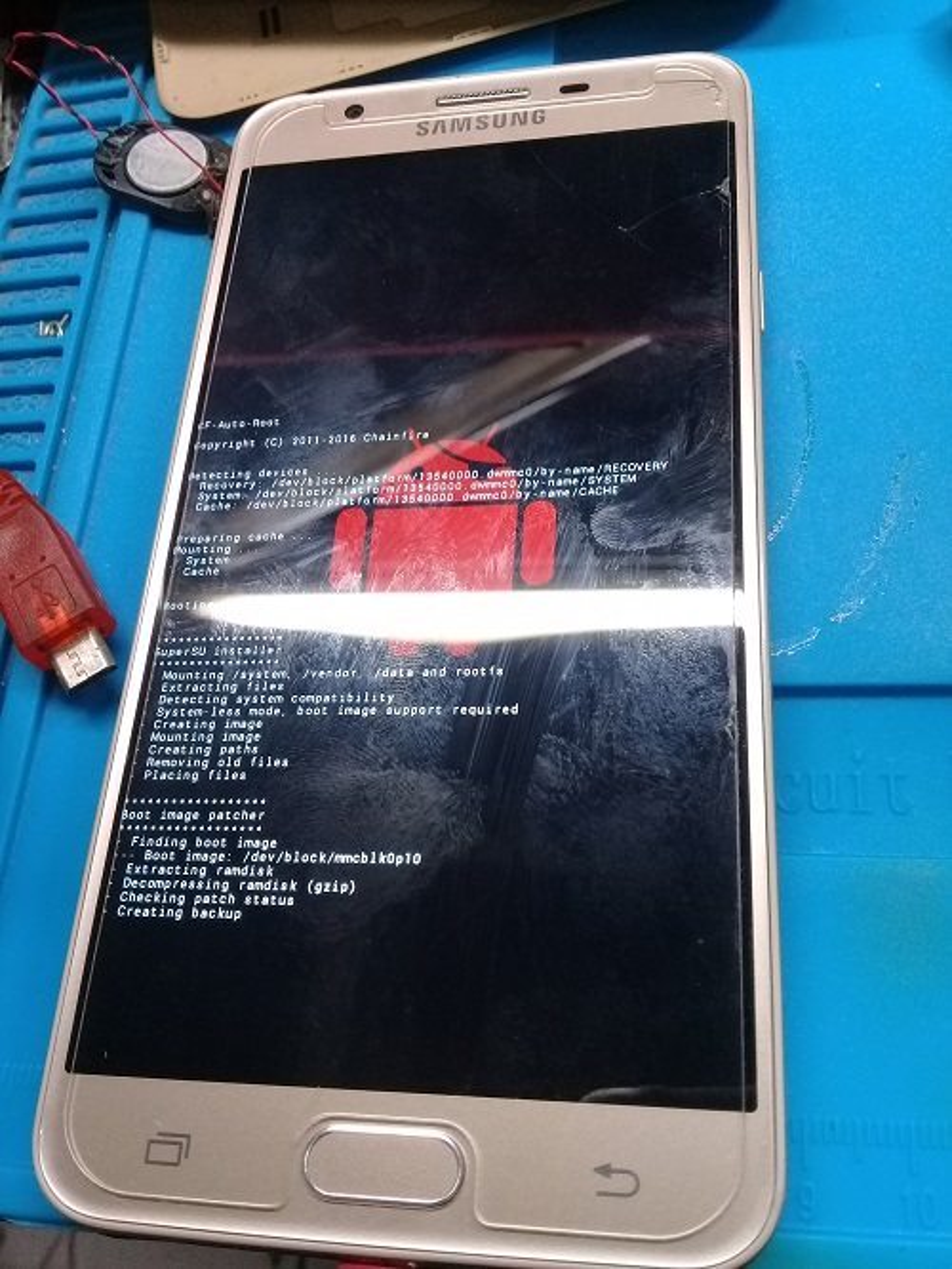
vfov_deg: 58.3
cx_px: 476
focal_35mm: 31
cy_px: 634
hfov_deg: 45.5
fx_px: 1136
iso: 160
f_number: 2.2
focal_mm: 3.3
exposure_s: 1/40
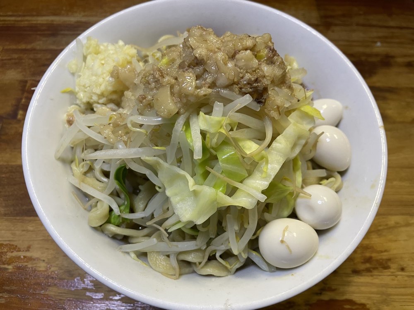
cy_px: 155
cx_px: 207
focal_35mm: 26
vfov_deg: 53.1
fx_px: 311
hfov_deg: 67.3
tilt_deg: -61.9
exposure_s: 1/50
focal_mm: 4.2
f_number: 1.6
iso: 160
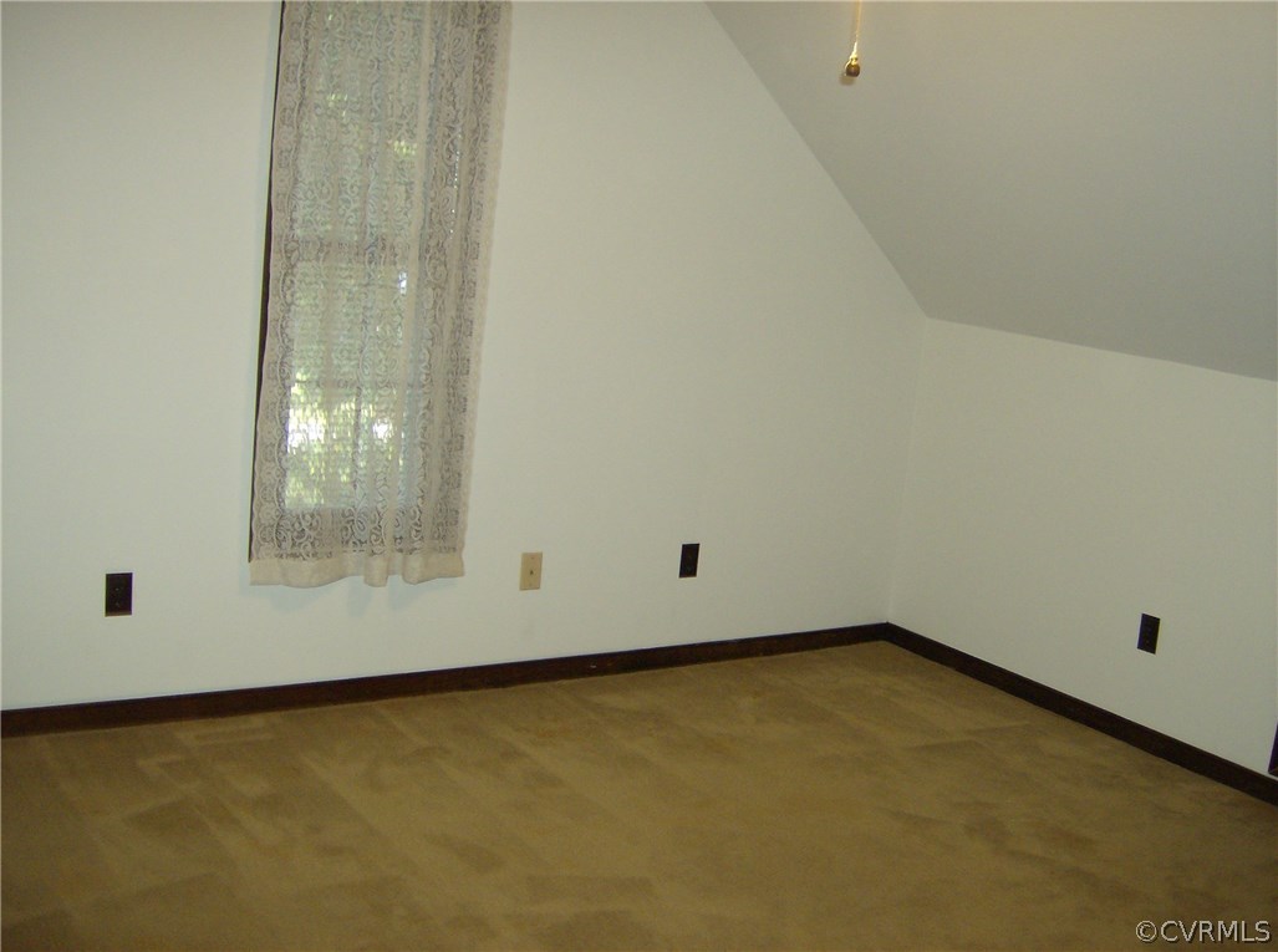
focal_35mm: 36
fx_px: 1326
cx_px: 639
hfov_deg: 51.5
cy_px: 476
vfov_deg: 39.5
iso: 200
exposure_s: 1/60
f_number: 2.8
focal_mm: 6
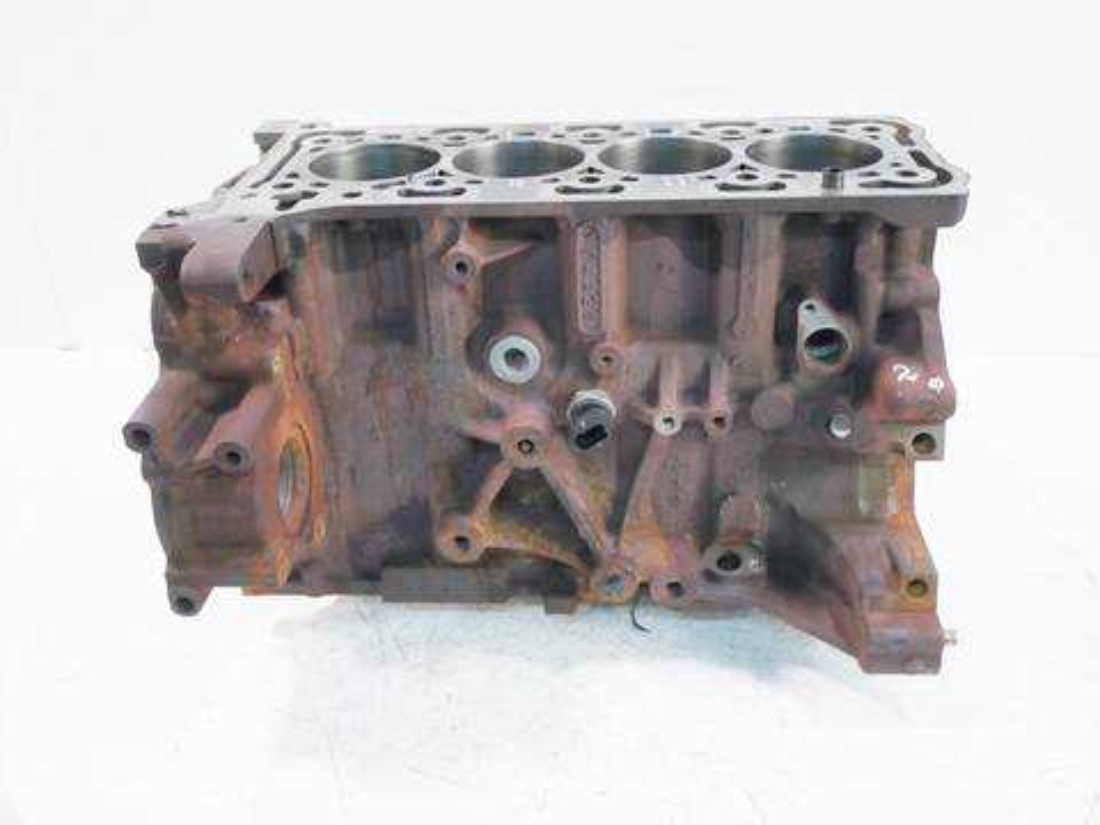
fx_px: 1017
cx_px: 550
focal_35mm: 32
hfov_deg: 56.8
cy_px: 412
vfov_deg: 44.2
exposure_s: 1/60
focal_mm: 16
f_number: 4
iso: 800
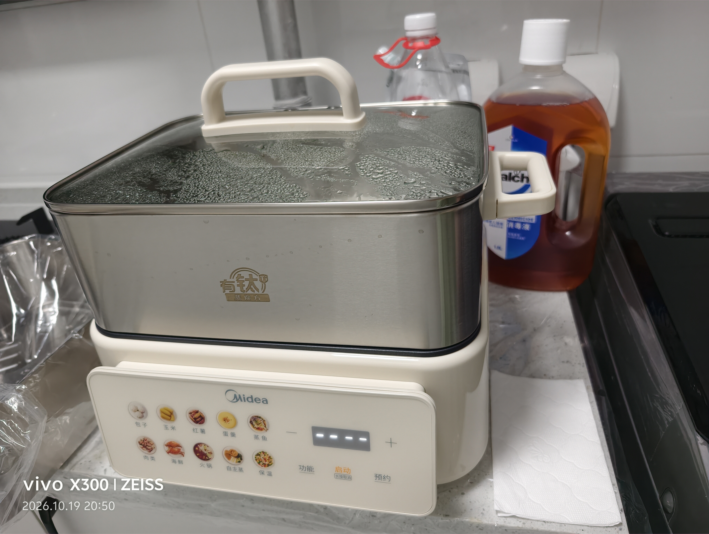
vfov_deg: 59.0
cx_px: 354
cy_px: 267
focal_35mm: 23
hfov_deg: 73.8
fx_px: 472
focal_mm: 6.25
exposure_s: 1/100
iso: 410
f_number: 1.68
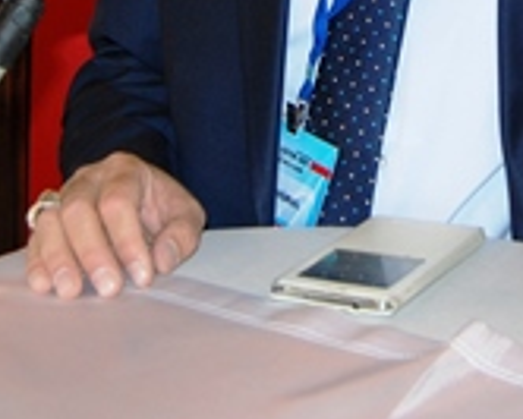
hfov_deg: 19.3
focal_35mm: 98
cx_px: 428
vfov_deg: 14.6
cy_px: -217
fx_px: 1518
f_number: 4
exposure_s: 1/60
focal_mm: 18
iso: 400
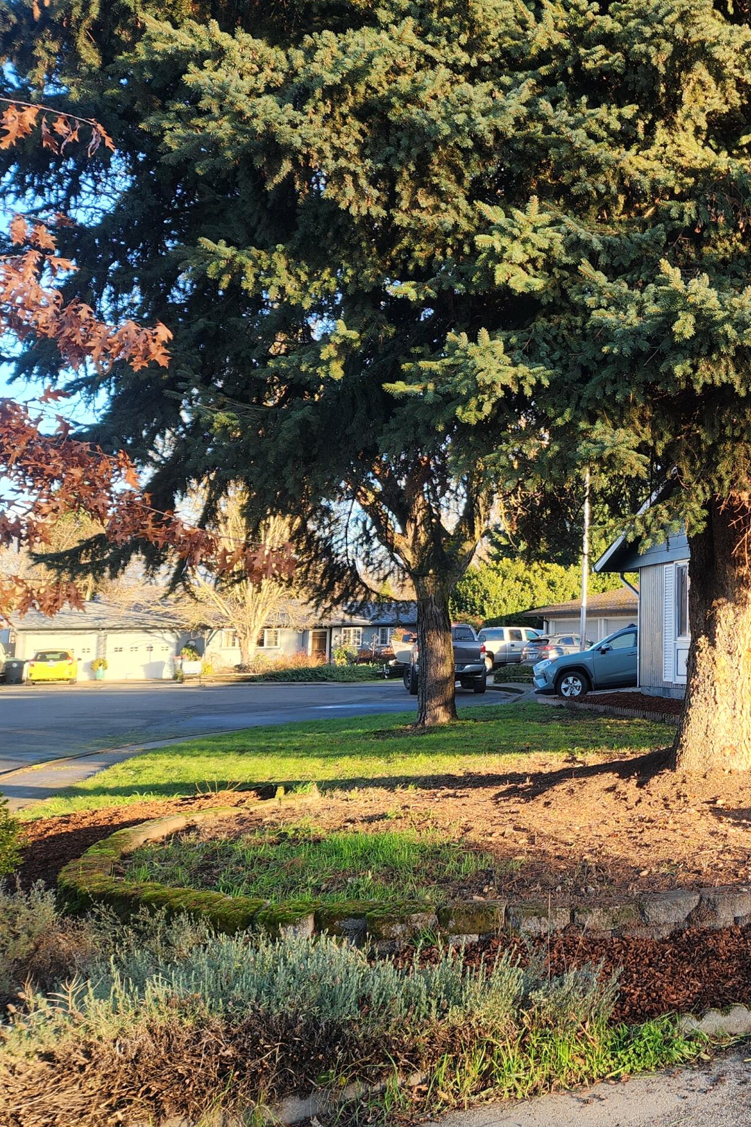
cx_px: 793
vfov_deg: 50.6
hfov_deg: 31.7
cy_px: 505
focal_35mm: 38
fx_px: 1189
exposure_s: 1/192
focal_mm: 5.4
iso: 20
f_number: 1.8
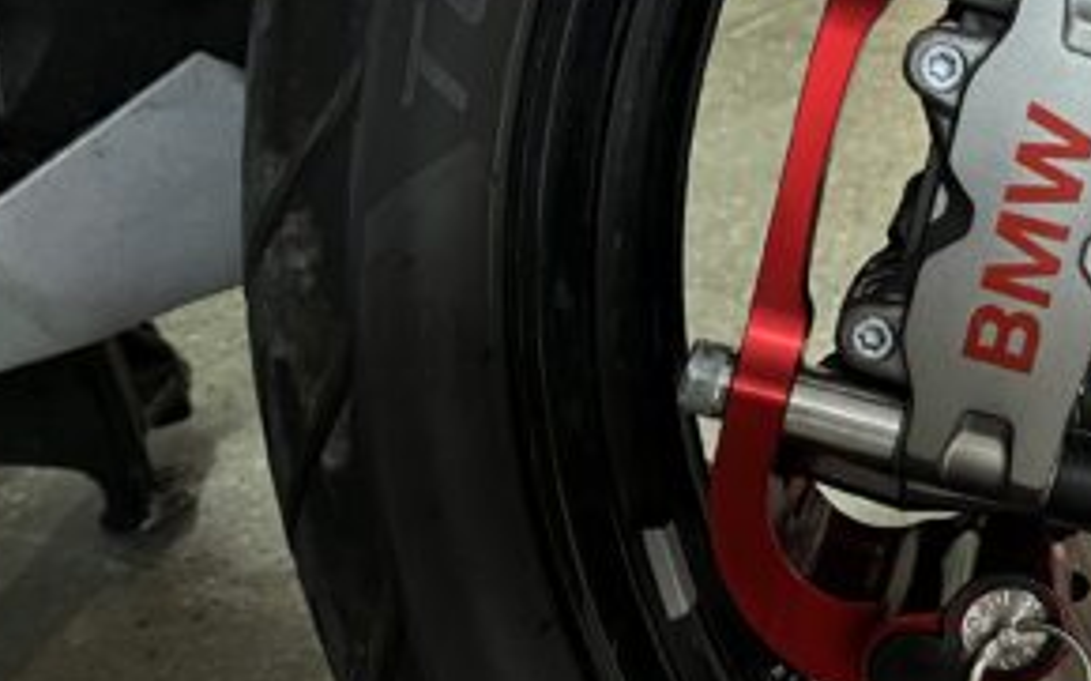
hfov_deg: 26.4
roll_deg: +4.0
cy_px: 429
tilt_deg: -28.7
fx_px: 2170
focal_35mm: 73
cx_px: 1147
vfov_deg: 17.8
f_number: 1.6
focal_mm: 5.1
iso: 500
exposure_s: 1/25
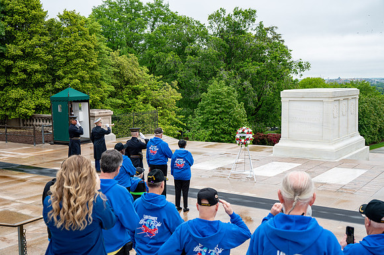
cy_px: 128
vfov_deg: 31.2
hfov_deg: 45.5
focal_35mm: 43
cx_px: 192
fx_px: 458
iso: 140
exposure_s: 1/100
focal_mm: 43
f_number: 6.3
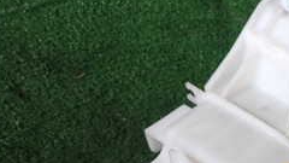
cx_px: 329
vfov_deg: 16.5
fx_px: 521
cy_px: 226
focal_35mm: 68
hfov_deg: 27.9
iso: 100
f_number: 2.8
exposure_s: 1/80
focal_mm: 4.5
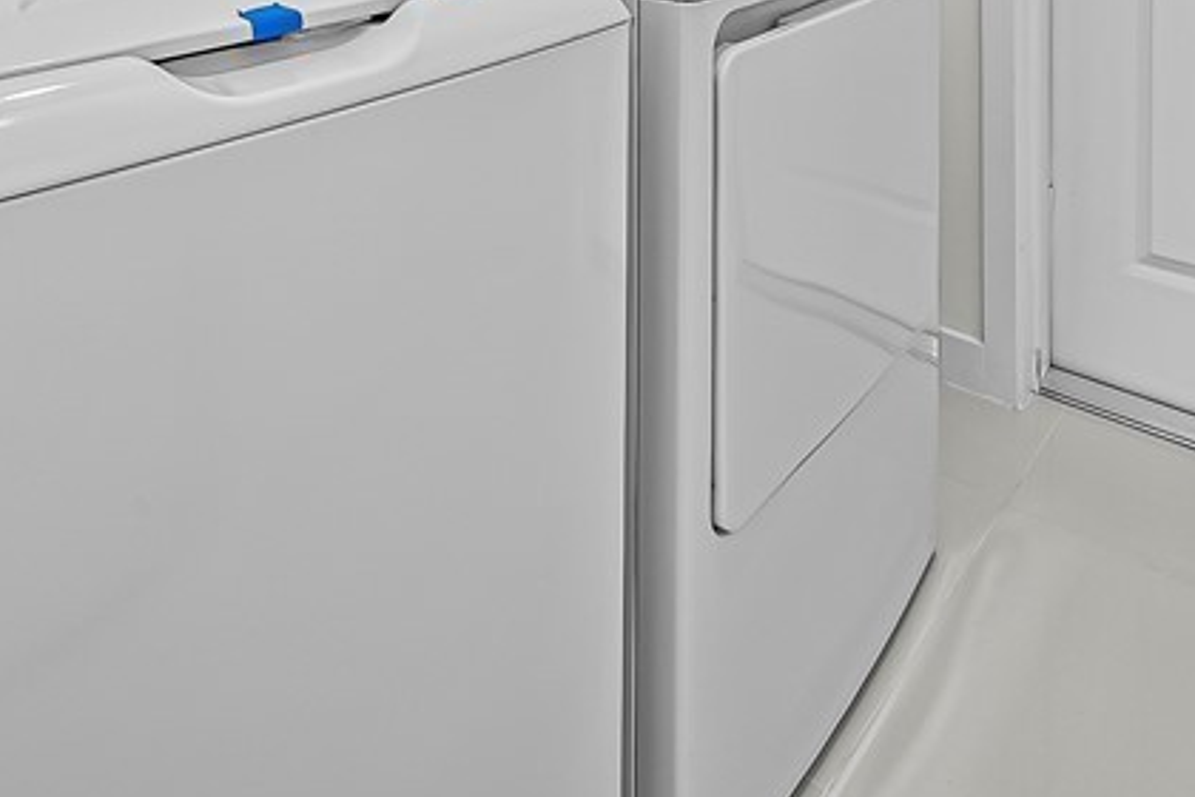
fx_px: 1029
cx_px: 533
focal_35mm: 31
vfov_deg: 32.7
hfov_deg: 60.1
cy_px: -216
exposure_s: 1/2.5
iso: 200
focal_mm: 12
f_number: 9
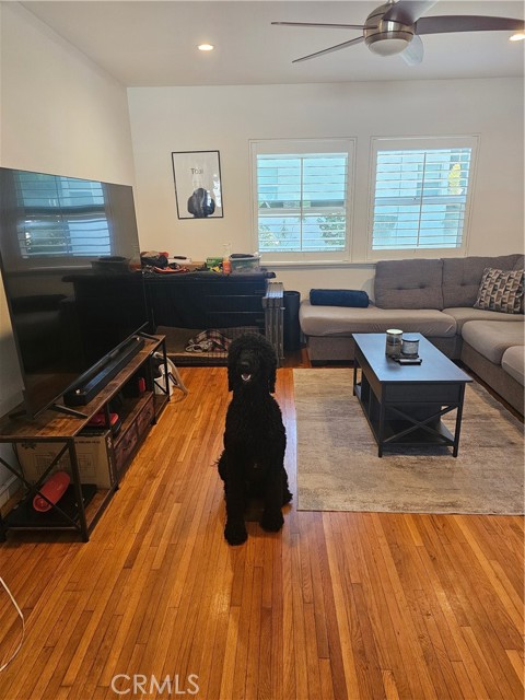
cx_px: 262
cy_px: 350
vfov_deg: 73.9
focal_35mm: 23
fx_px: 465
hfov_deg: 58.9
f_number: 1.7
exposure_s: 1/120
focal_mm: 6.3
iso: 400
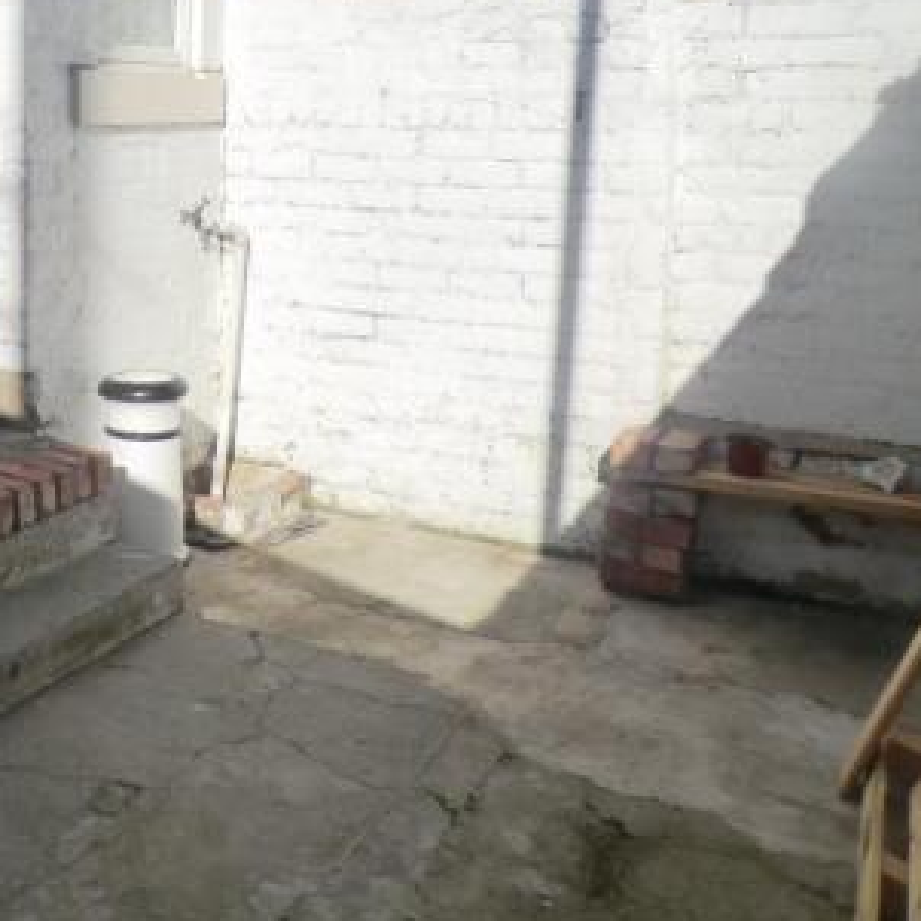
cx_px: 84
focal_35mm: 41
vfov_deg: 40.6
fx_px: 1234
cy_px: 331
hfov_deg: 38.0
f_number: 7.5
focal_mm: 4.3
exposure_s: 1/320
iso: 64
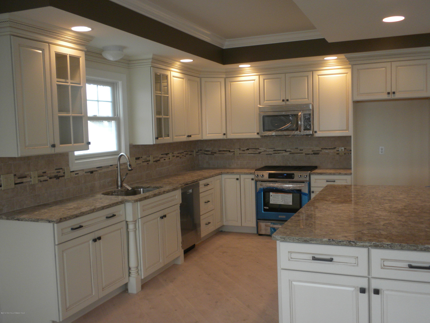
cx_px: 215
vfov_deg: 38.7
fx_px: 460
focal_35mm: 37
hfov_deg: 50.1
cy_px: 162
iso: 150
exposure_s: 1/56.1
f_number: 3.5
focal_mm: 6.6
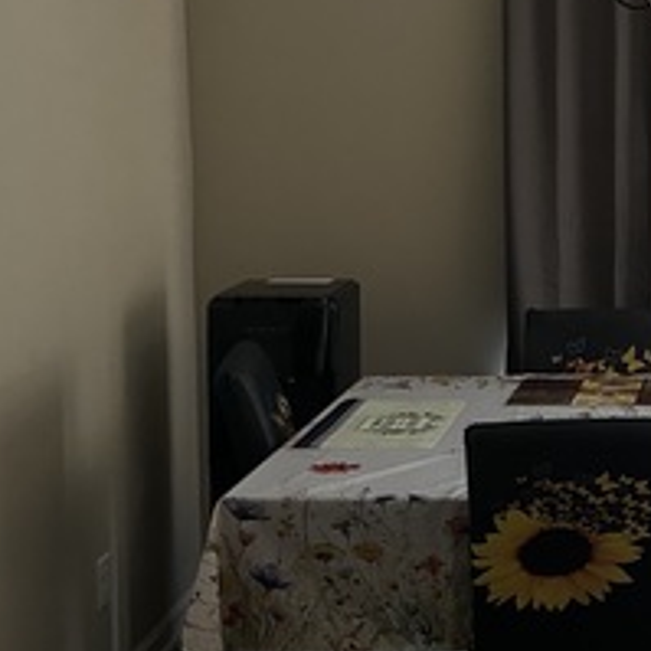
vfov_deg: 24.1
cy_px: 193
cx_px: 738
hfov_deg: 22.7
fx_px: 1511
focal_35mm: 71
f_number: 1.78
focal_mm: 6.86
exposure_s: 1/60
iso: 640
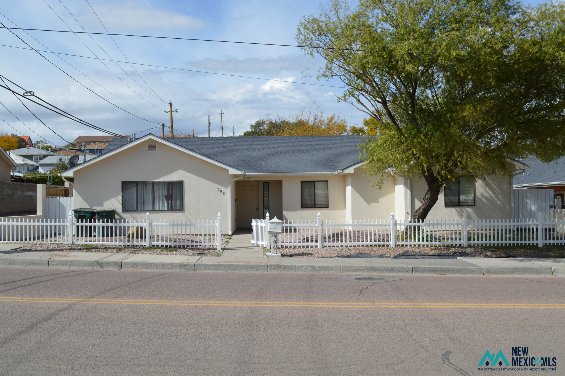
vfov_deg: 39.9
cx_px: 282
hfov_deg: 57.3
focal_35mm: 33
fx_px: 517
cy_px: 188
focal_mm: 22
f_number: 8
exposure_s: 1/250
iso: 100
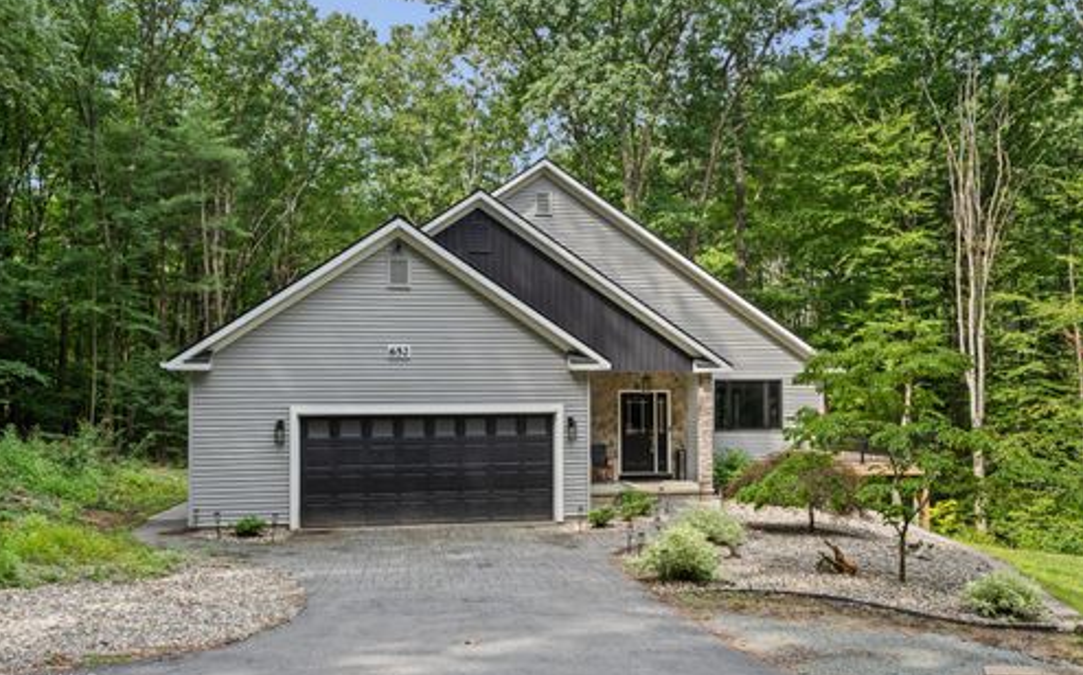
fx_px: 944
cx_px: 539
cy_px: 350
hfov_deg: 59.7
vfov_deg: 39.4
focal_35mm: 32
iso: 800
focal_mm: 31
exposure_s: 1/640
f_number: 8
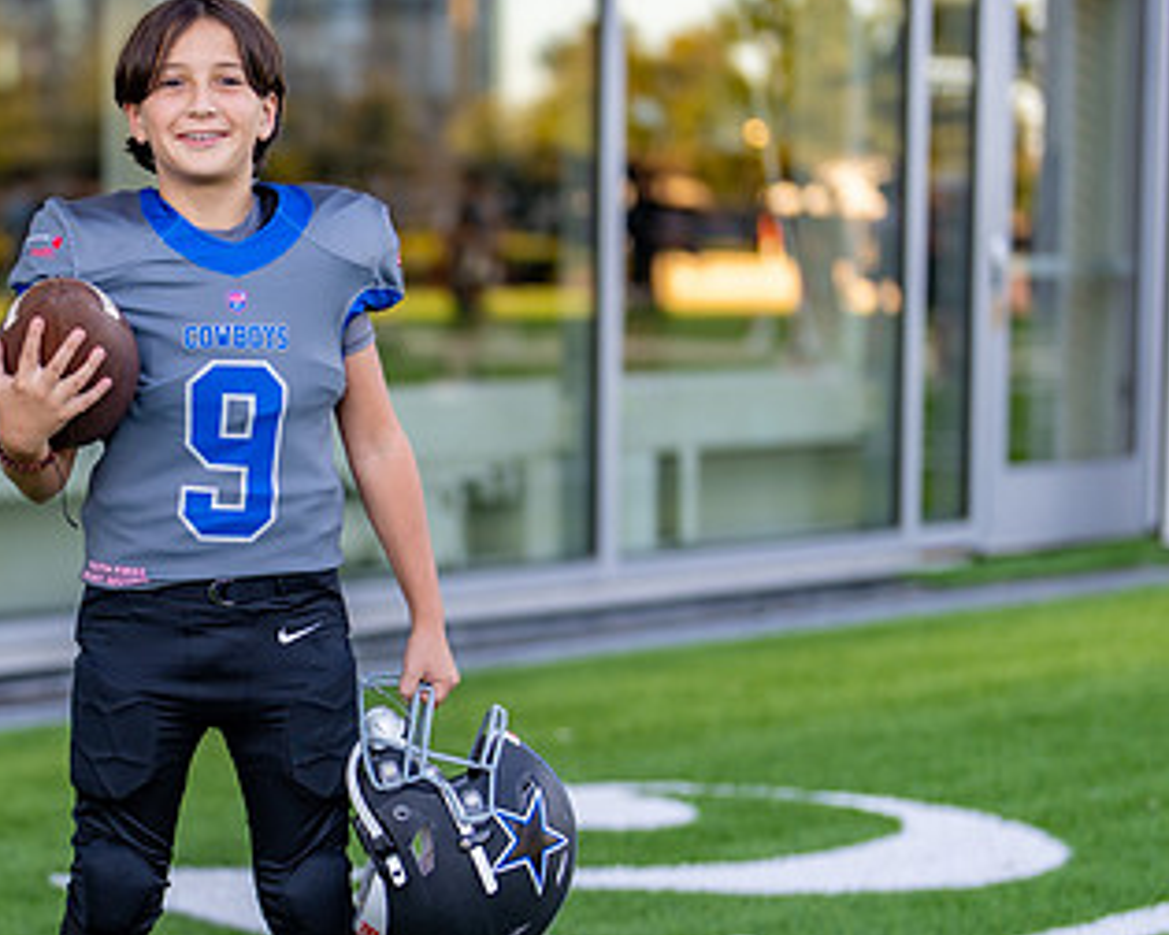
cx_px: 231
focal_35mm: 99
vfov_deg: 15.5
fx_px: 3425
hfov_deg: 19.2
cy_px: 599
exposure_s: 1/640
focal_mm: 50
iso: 100
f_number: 1.2
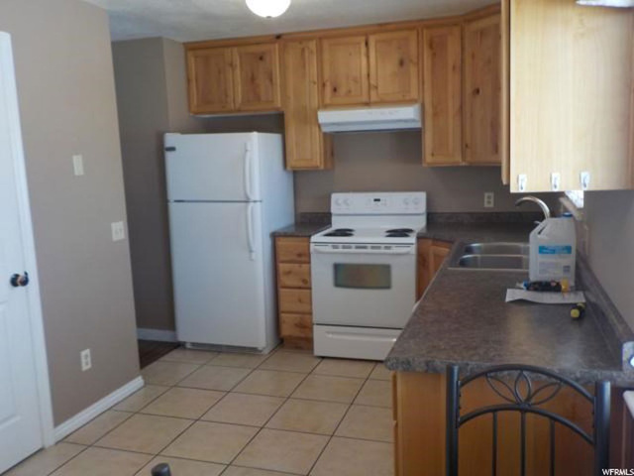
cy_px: 238
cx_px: 317
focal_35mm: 30
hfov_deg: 60.0
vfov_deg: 46.8
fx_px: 549
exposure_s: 1/30
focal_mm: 4.1
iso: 125
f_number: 3.3
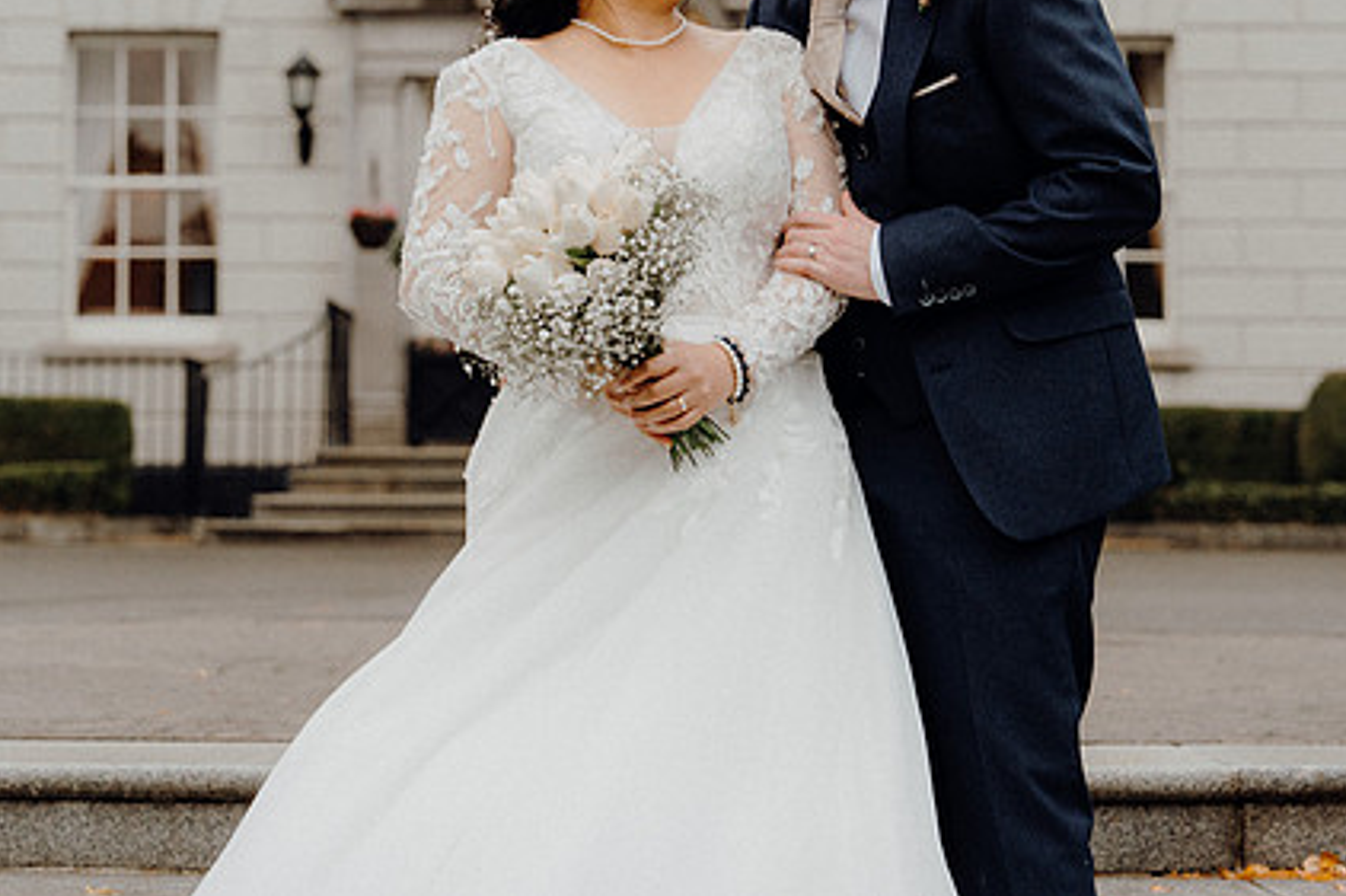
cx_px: 692
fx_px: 3700
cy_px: 285
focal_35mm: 99
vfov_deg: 13.8
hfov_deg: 20.6
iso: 500
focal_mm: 70
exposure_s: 1/160
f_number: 3.5
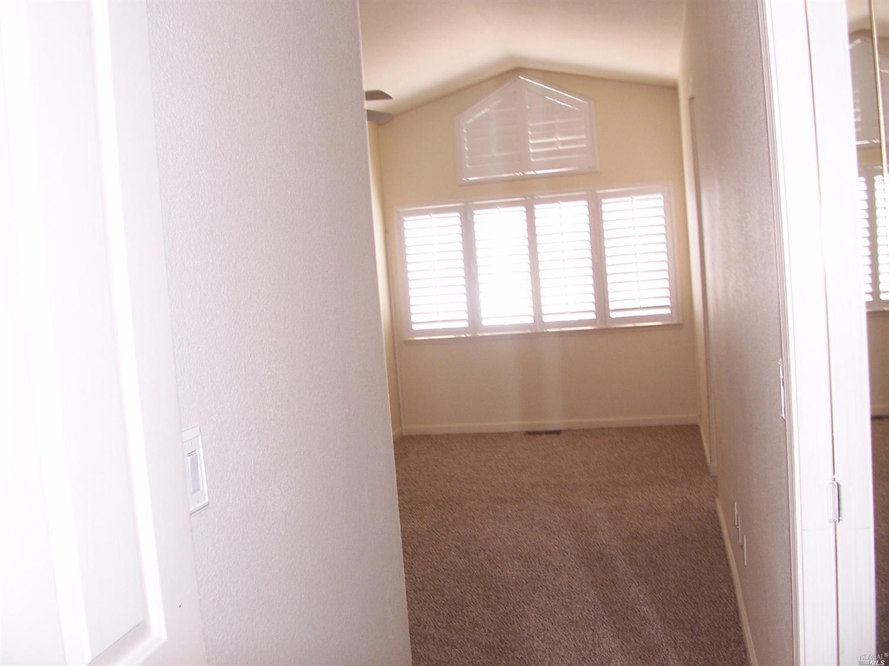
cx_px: 444
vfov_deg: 40.7
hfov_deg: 52.6
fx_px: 899
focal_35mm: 35
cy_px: 333
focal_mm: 6
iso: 140
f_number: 2.8
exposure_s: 1/90
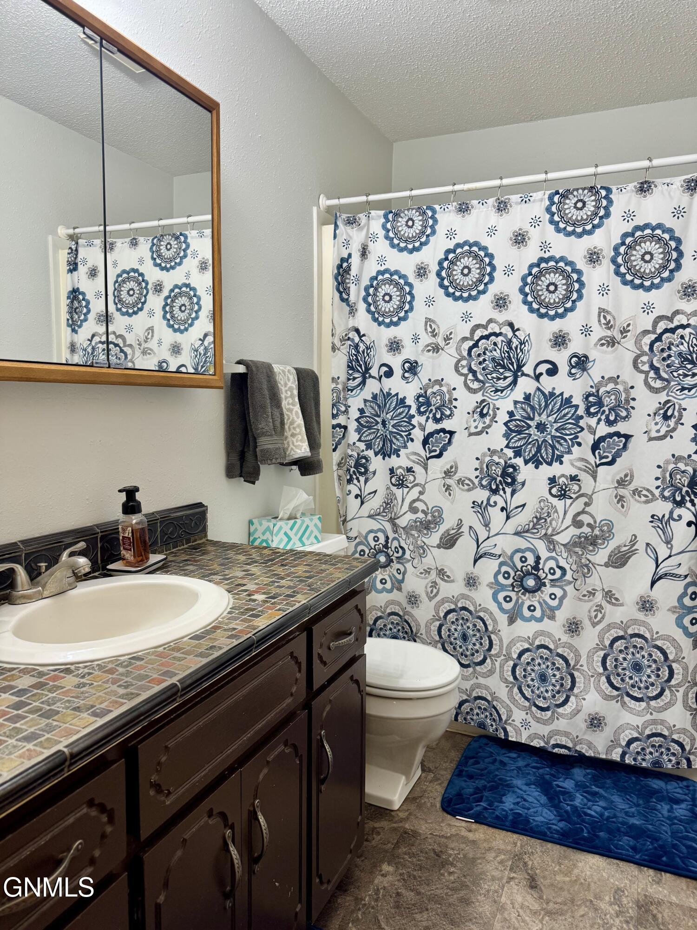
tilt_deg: -6.4
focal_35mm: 24
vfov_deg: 71.6
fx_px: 644
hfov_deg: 56.8
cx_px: 348
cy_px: 465
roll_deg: +0.0
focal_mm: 6.76
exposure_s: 1/120
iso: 160
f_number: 1.78
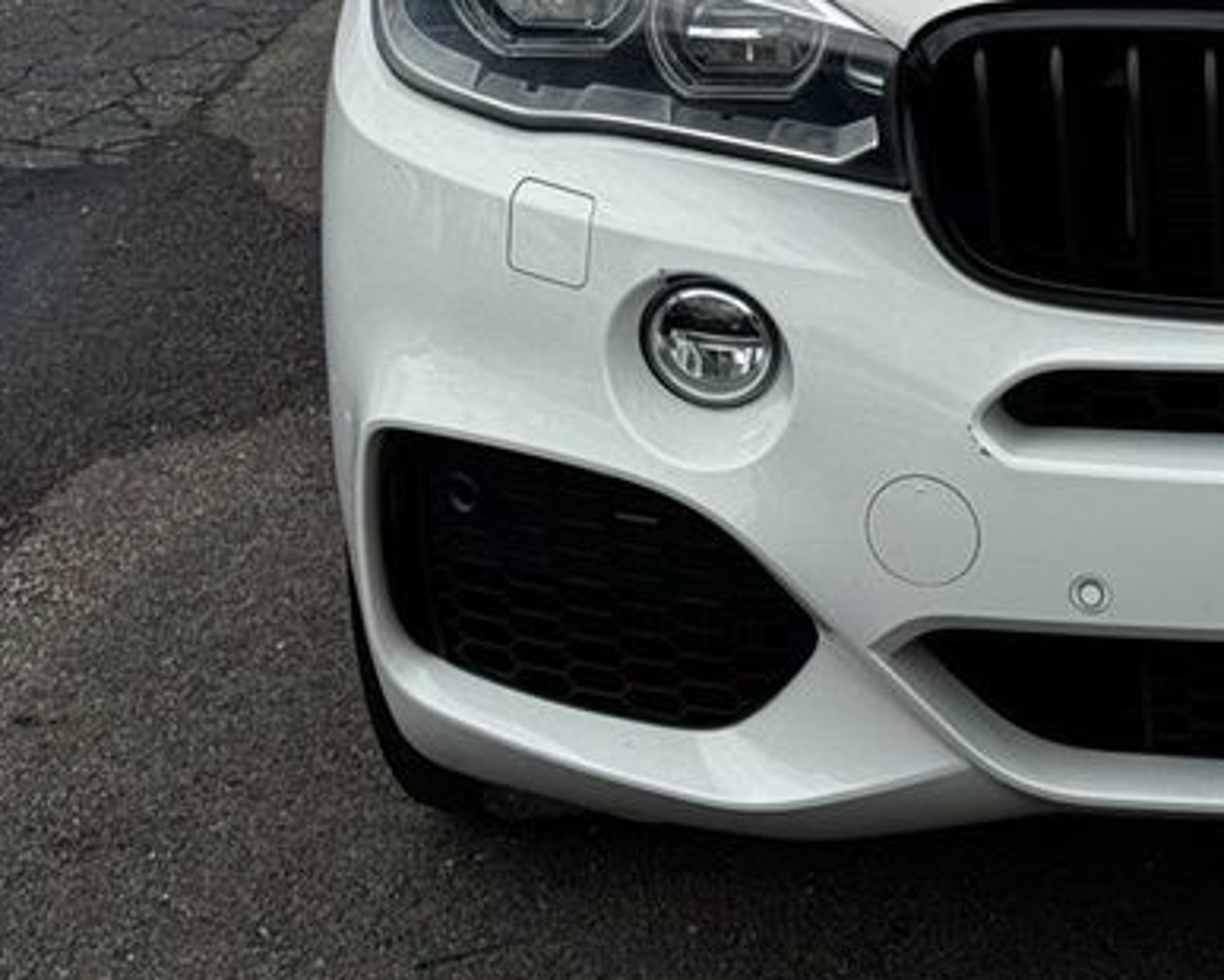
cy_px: -38
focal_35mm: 124
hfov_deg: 15.0
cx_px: 1445
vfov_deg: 12.3
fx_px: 4494
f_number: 1.78
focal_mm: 6.76
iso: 64
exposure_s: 1/2513
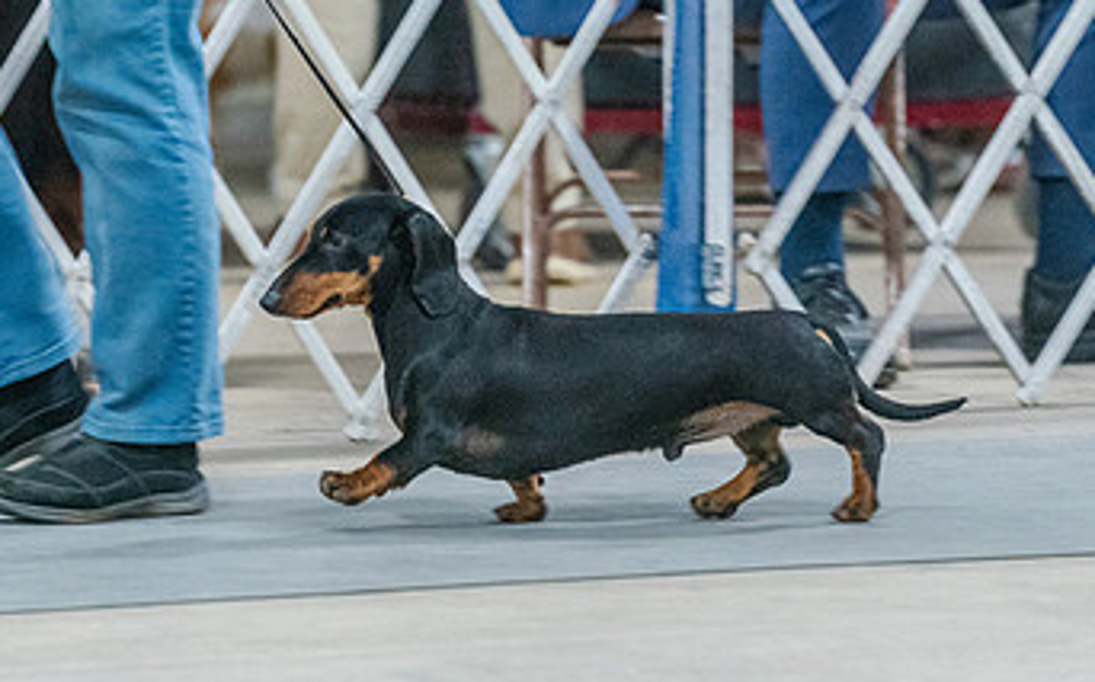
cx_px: 527
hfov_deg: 5.2
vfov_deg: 3.2
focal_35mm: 403
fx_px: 12015
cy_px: -6
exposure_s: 1/200
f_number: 3.5
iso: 6400
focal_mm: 200
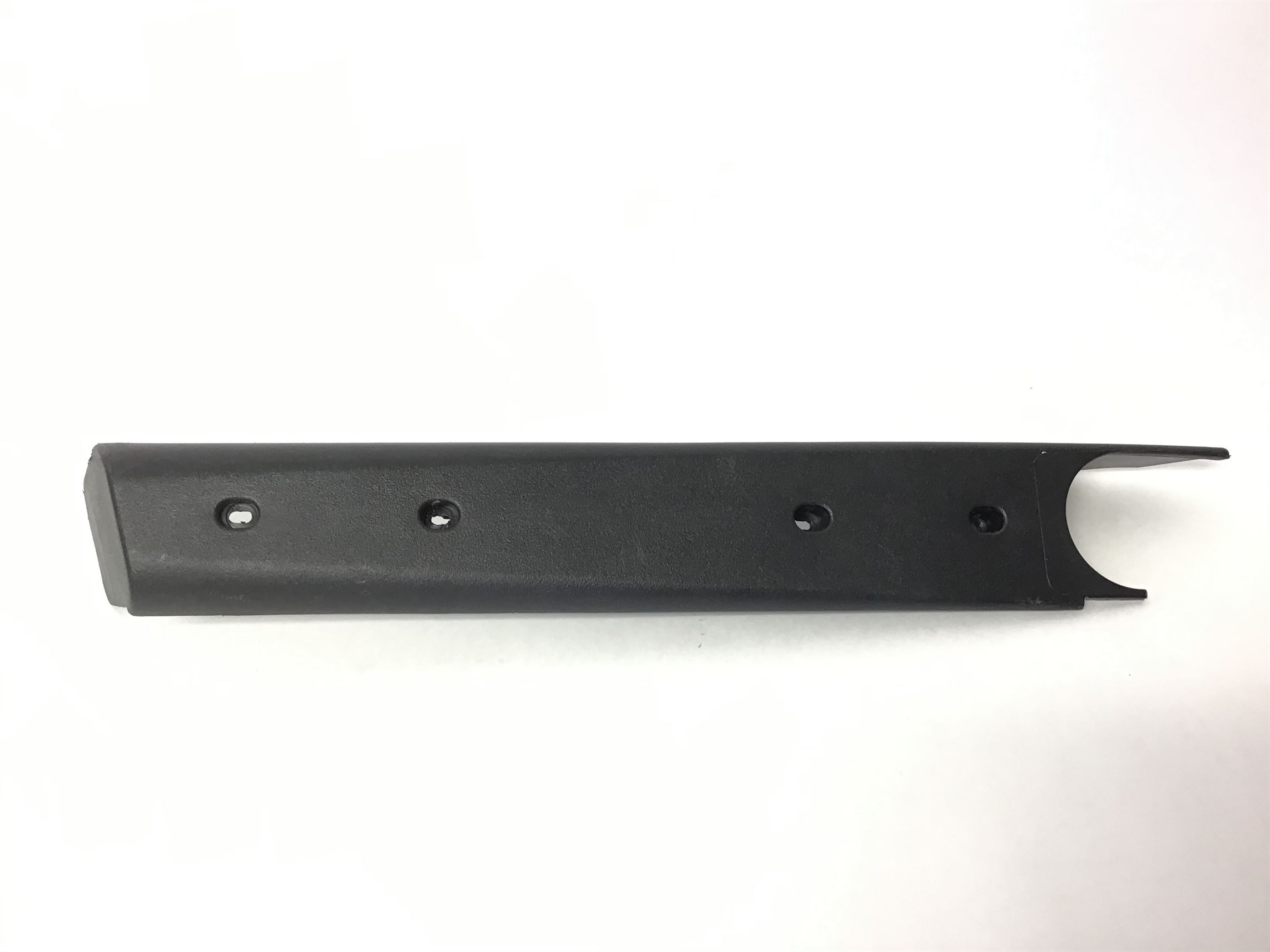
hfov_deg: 58.4
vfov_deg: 45.4
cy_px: 476
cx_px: 635
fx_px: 1137
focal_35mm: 31
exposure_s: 1/30
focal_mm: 3.3
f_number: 2.4
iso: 50
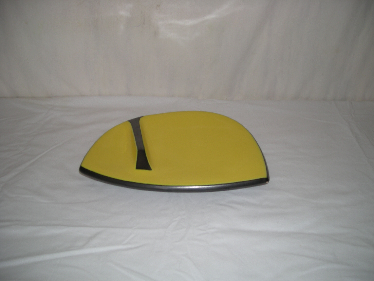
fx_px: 378
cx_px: 187
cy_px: 140
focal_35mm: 35
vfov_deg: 40.7
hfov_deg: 52.6
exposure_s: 1/60.7
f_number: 2.8
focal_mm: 5.7
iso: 50
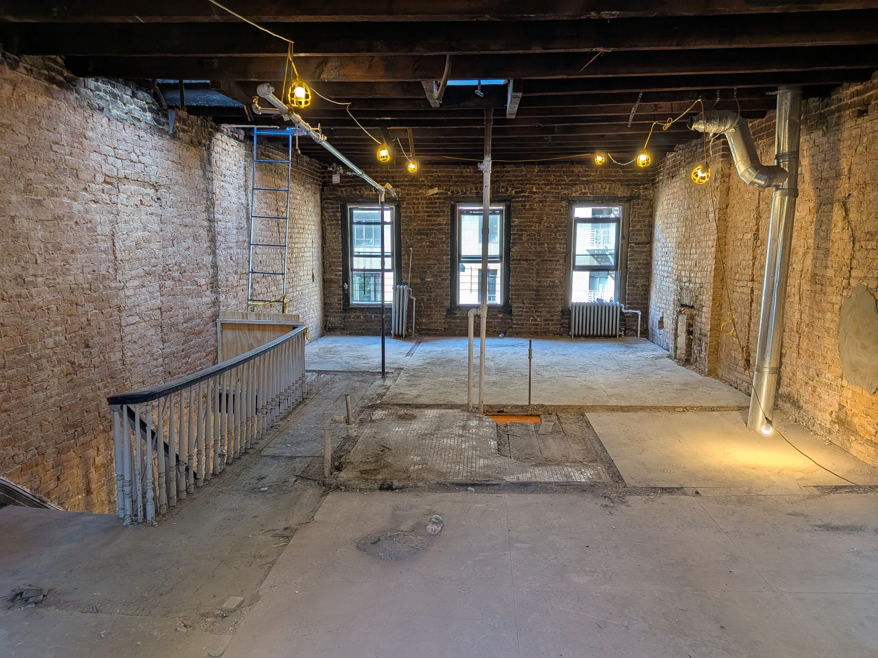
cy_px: 329
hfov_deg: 71.6
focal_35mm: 24
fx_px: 609
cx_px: 439
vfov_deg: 56.8
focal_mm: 4.53
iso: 27
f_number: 1.7
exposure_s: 1/133
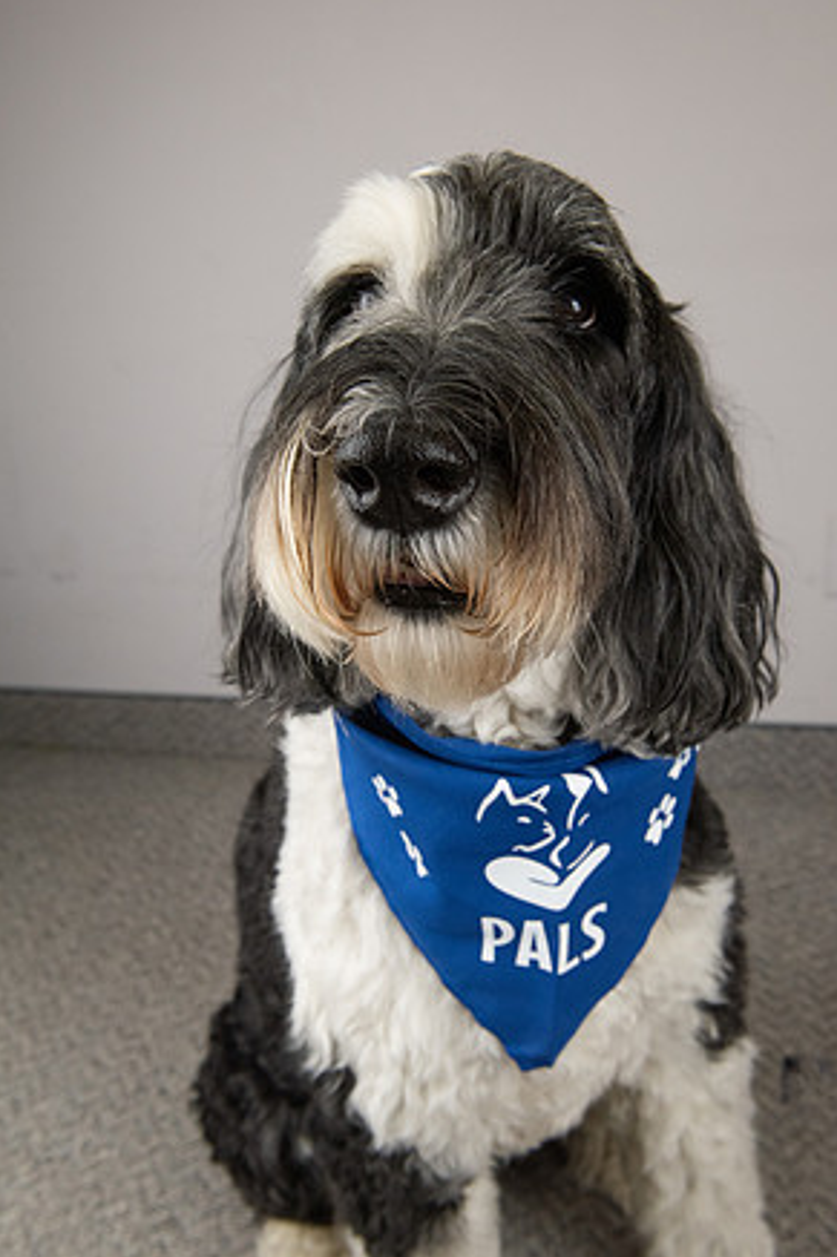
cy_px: 639
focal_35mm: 35
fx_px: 1221
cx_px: 423
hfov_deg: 37.8
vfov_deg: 54.4
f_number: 8
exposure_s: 1/250
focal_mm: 34
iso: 2000
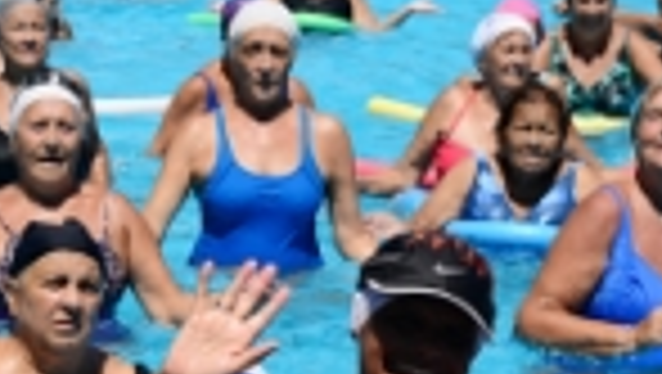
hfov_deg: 9.5
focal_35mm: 224
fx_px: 3936
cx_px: -27
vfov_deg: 5.4
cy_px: 525
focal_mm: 70
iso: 320
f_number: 10
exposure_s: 1/1000
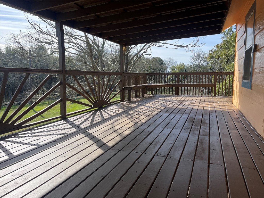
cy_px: 99
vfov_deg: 53.1
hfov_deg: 67.3
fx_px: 198
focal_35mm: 26
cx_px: 132
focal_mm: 5.1
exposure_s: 1/1890
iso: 50
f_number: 1.6
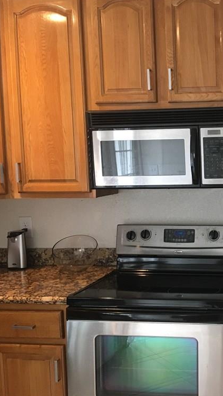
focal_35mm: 43
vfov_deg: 47.4
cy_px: 195
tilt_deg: -3.2
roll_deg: +1.6
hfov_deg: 25.5
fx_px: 452
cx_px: 250
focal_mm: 4.15
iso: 160
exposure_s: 1/33
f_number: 2.2
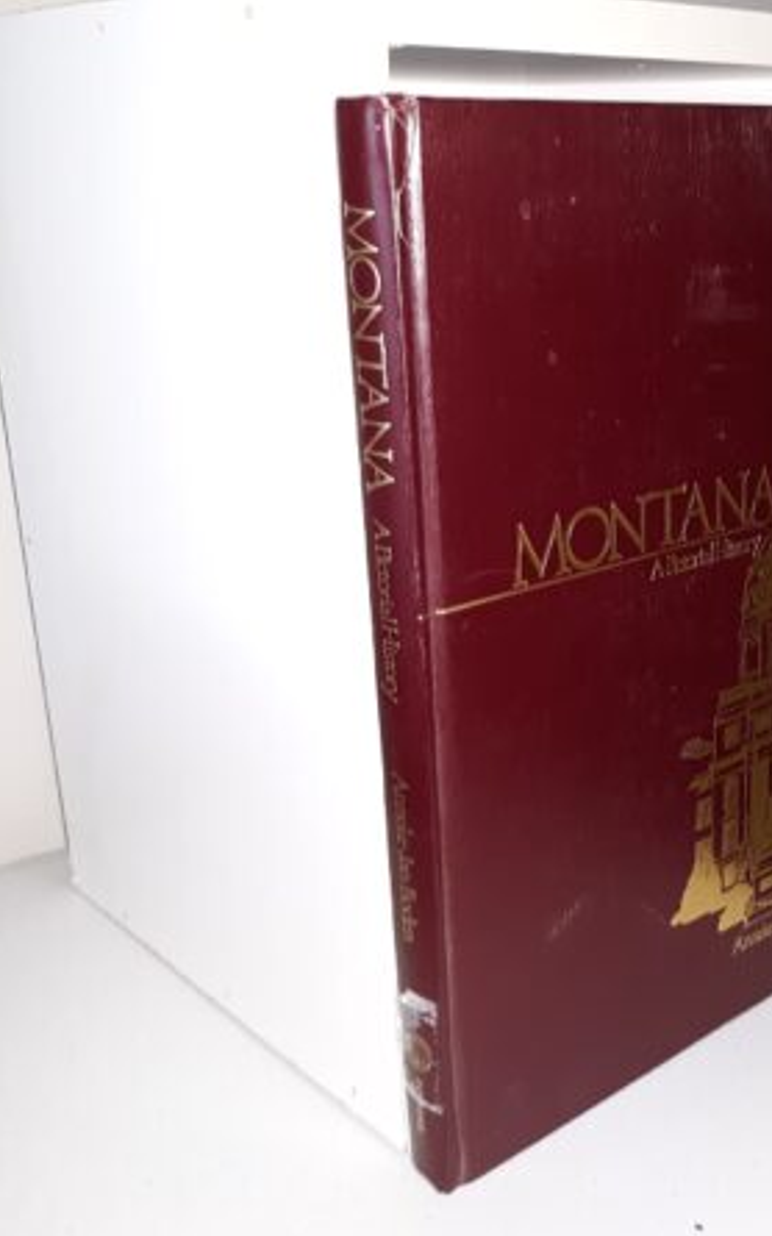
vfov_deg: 49.3
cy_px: 622
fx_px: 1347
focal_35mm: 40
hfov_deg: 30.9
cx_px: 653
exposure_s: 1/40
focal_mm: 3.7
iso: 100
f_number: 1.7
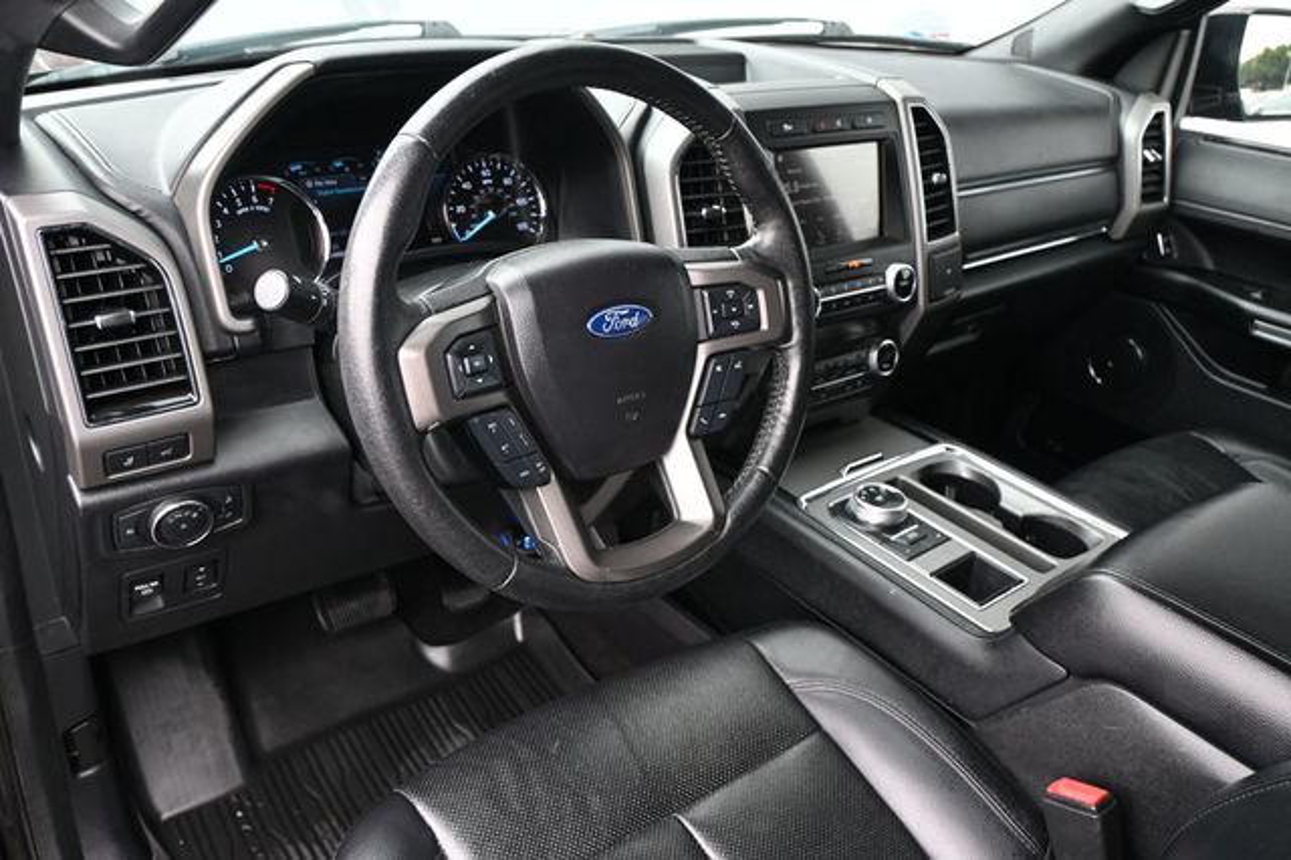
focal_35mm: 29
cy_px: 430
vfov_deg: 44.6
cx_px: 646
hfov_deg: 63.2
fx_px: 1048
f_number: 3.8
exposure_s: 1/125
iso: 720
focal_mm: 19.5
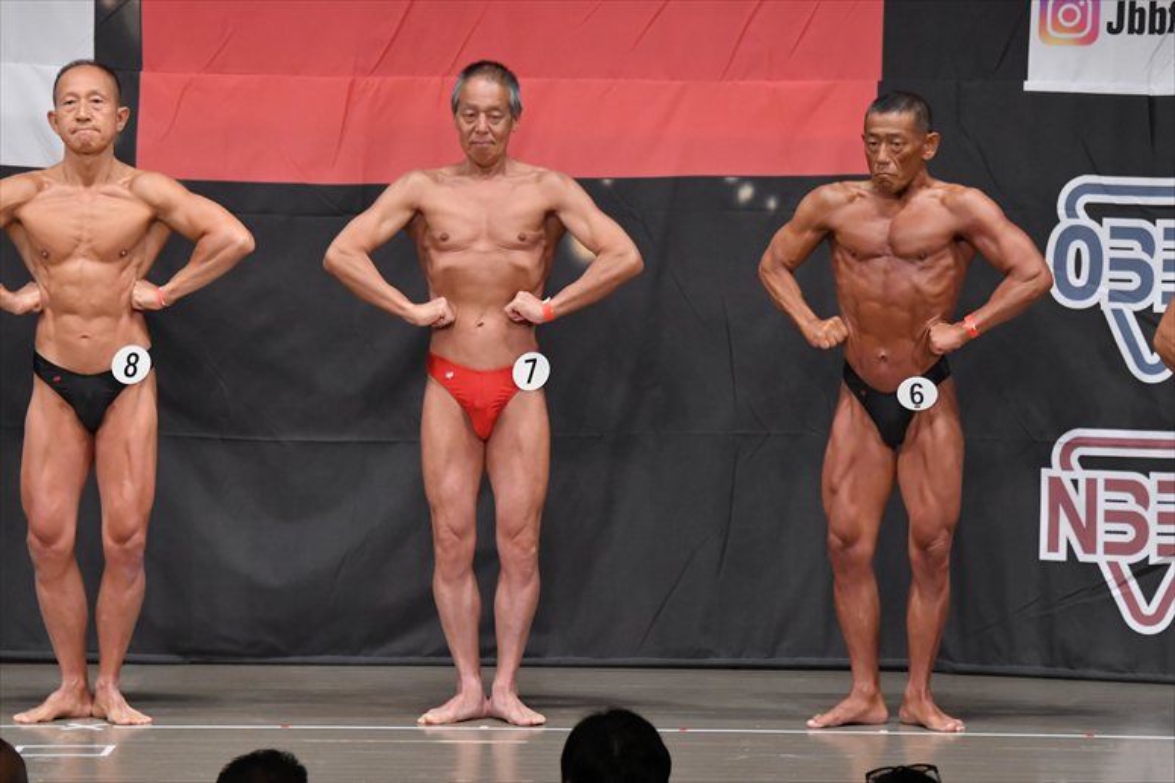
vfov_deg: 6.1
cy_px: 392
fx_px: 7340
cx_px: 588
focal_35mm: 225
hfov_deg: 9.2
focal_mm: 150
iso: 5000
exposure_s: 1/400
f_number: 5.6
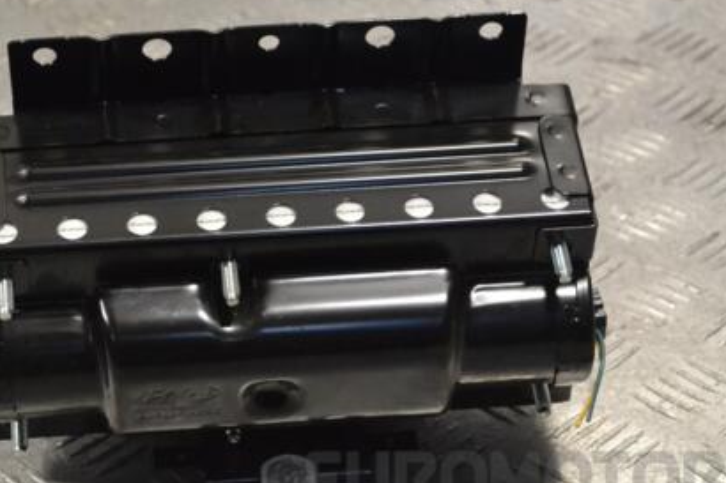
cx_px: 273
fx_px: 2434
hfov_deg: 16.9
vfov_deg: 11.3
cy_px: 242
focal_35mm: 121
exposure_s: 1/400
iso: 3200
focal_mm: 55
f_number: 8
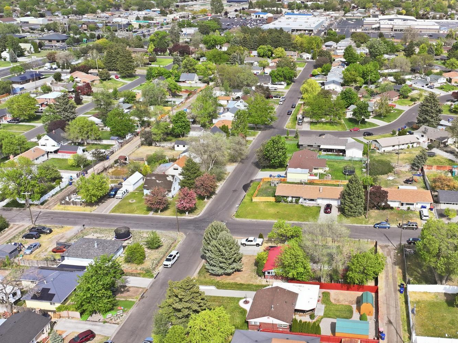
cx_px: 302
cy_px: 179
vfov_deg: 38.6
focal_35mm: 37
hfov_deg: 49.4
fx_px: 489
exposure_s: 1/1600
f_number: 2.8
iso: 170
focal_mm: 12.3
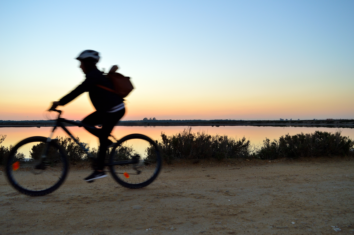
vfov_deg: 47.8
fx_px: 265
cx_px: 177
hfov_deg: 67.4
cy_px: 118
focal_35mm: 27
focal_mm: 18
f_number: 5
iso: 200
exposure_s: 1/80
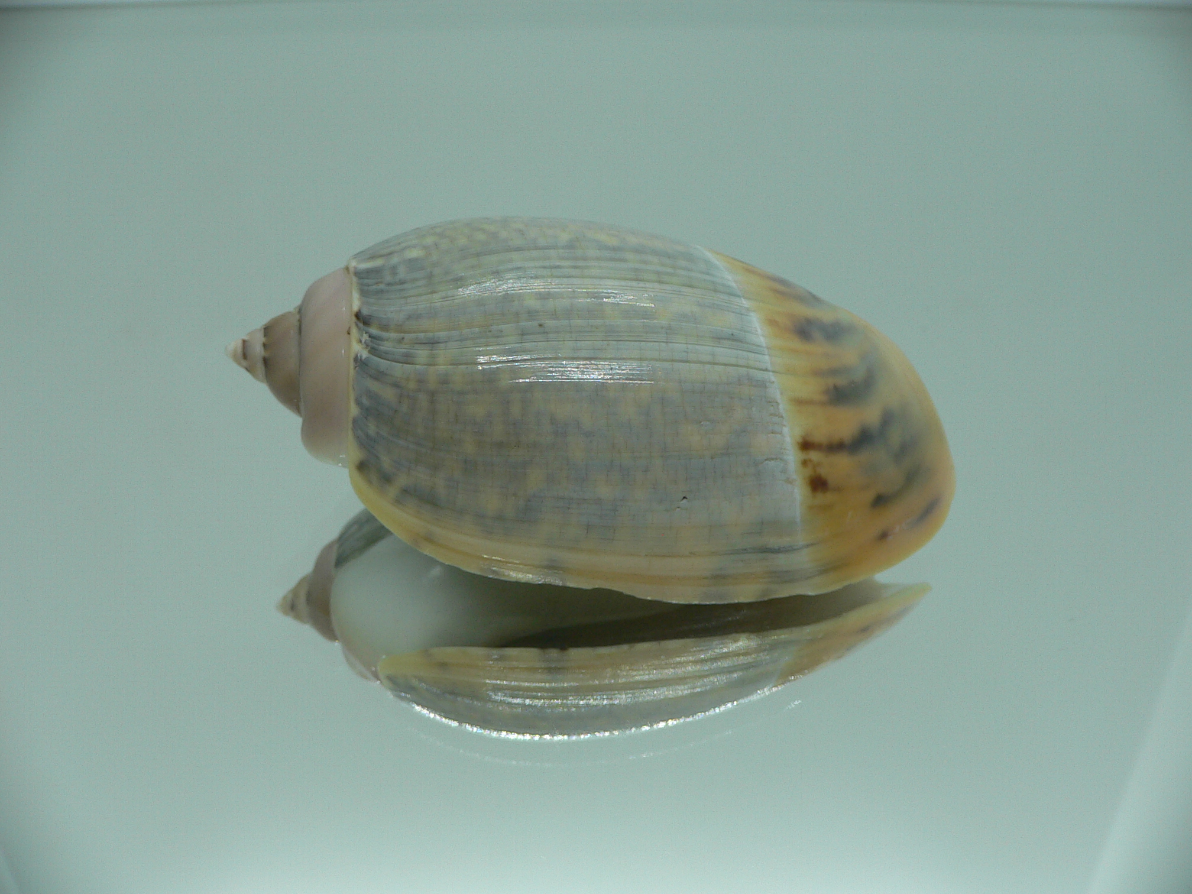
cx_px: 596
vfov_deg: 40.7
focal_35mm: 35
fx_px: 1205
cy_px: 447
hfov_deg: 52.6
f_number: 2.8
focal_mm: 4.6
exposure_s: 1/60
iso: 80
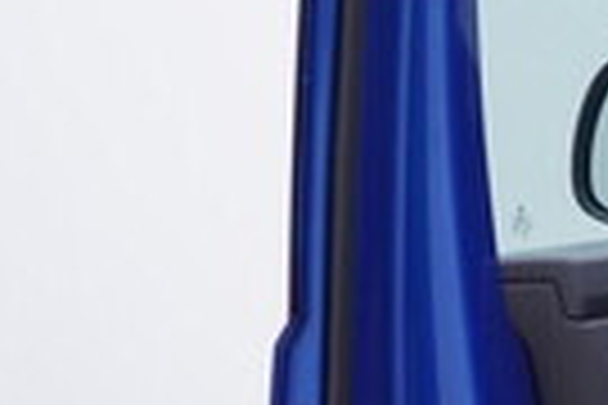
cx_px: 1121
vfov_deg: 9.3
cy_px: 335
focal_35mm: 147
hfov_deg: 12.6
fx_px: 2482
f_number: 3.5
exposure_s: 1/60
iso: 125
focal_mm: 24
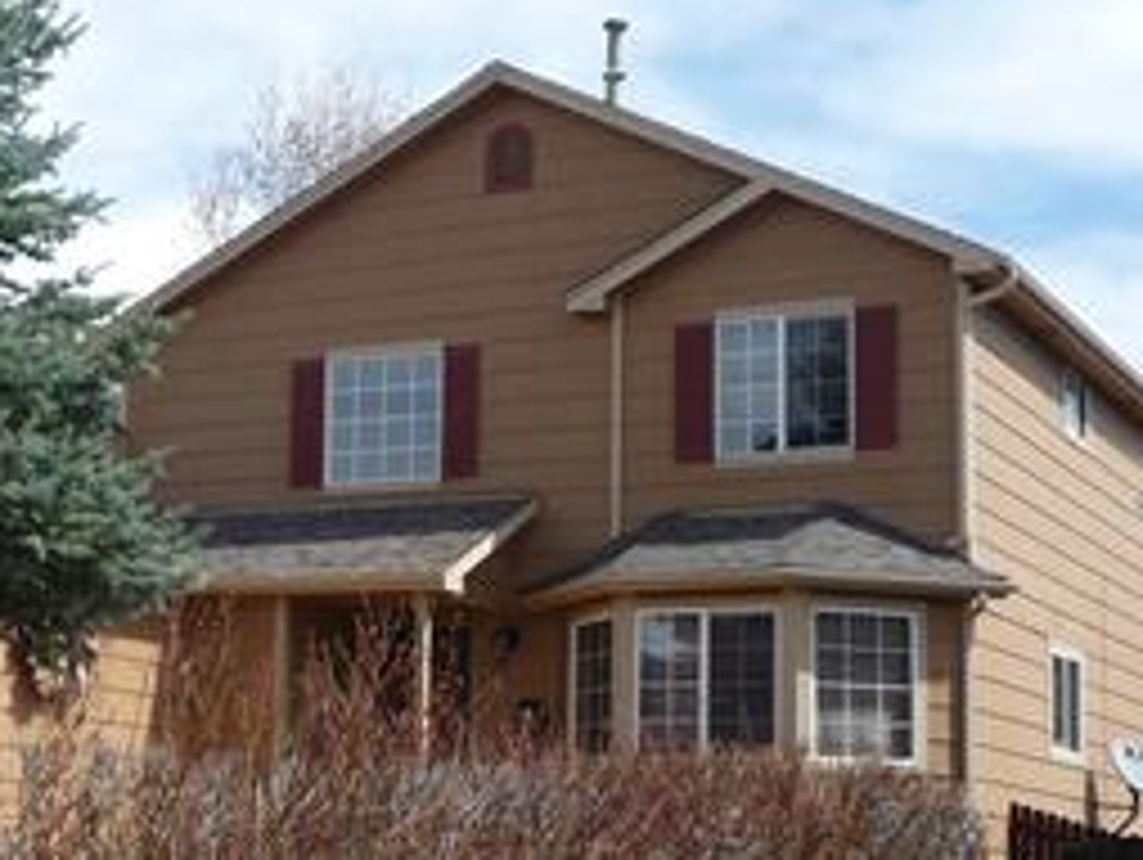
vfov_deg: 20.1
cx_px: 171
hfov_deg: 26.0
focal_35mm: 73
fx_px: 2413
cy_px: 554
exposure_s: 1/800
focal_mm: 4.7
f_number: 3.3
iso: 100
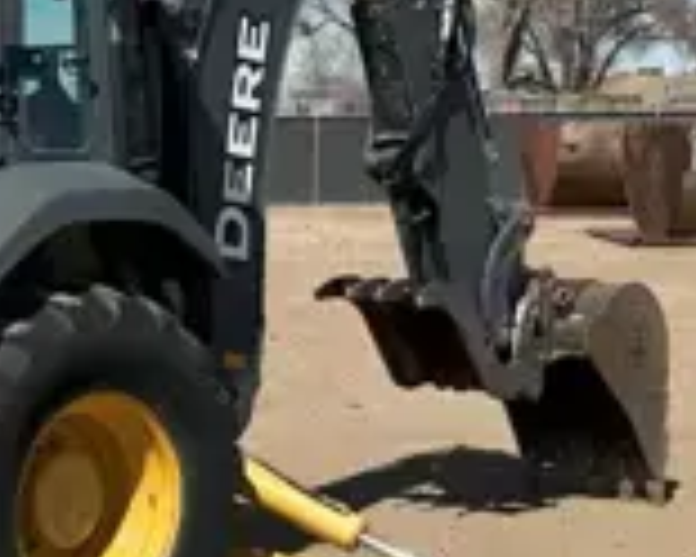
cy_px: 278
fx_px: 1998
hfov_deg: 17.5
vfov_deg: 15.9
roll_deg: +0.7
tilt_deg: -4.2
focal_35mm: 97
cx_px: -395
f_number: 1.78
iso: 80
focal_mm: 6.86
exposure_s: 1/5848
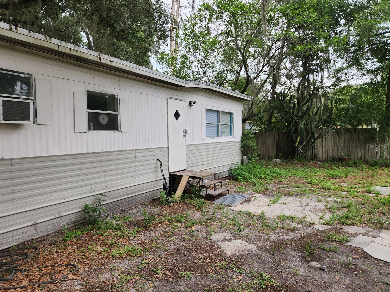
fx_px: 259
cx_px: 195
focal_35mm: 23
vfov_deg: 58.9
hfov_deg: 73.9
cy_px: 146
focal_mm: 5.4
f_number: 1.8
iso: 50
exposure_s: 1/180
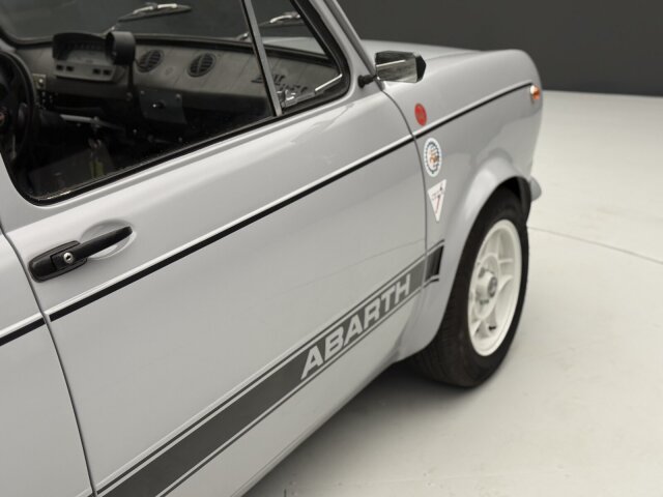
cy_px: 248
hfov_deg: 39.7
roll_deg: +3.8
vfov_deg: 30.3
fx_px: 919
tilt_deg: -19.8
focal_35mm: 48
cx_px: 332
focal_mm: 6.76
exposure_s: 1/99
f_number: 1.78
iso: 125
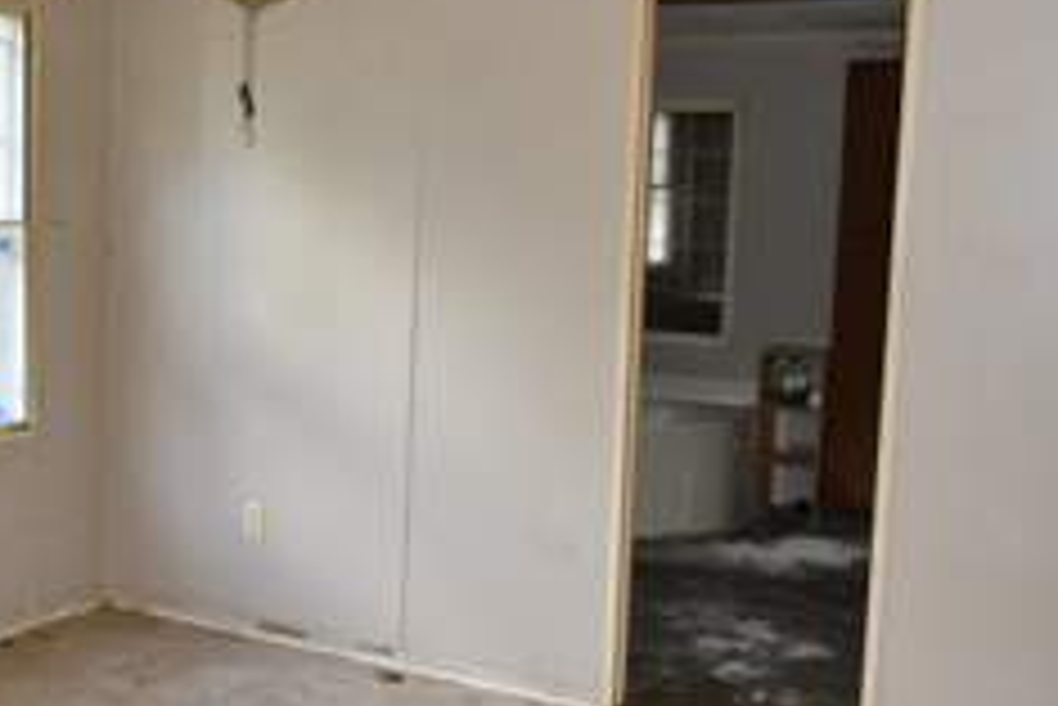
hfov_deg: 39.9
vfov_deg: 27.6
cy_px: 364
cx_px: 374
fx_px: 1441
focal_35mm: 49
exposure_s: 1/80
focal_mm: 24
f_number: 4.5
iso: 800
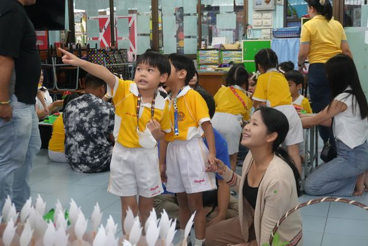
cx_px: 184
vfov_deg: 26.5
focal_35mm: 51
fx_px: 521
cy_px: 123
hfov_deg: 38.9
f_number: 5
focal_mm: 34
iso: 3200
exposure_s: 1/160
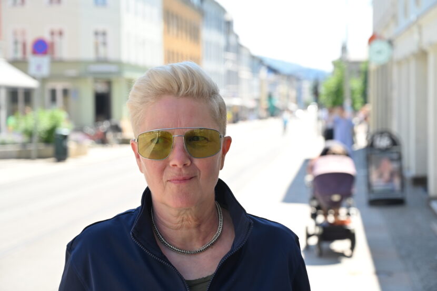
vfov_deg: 19.4
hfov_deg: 28.8
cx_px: 218
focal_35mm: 70
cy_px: 146
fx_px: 849
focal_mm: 70
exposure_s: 1/250
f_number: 5.6
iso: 200
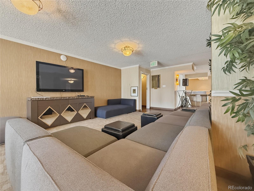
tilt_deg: -0.7
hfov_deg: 102.1
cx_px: 127
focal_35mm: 14
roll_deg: -0.7
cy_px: 96
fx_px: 103
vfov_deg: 85.7
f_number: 2.2
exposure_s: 1/60
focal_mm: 2.2
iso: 500
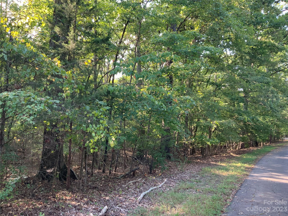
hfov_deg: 61.7
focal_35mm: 29
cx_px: 144
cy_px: 108
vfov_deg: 48.2
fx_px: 241
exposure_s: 1/60
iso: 40
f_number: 1.8
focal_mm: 3
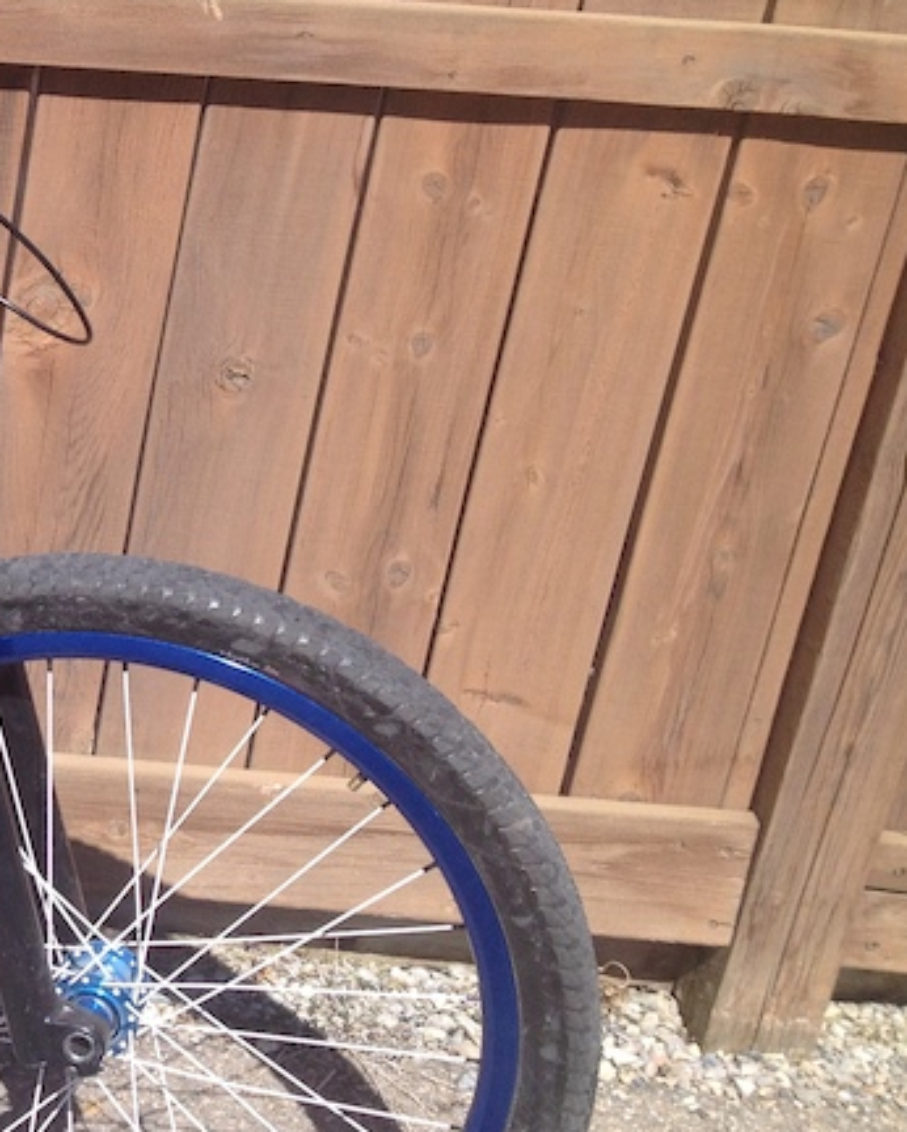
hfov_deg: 17.4
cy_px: 485
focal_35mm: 81
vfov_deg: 23.5
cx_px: -375
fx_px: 2716
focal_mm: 4.28
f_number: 2.4
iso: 50
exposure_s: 1/1534
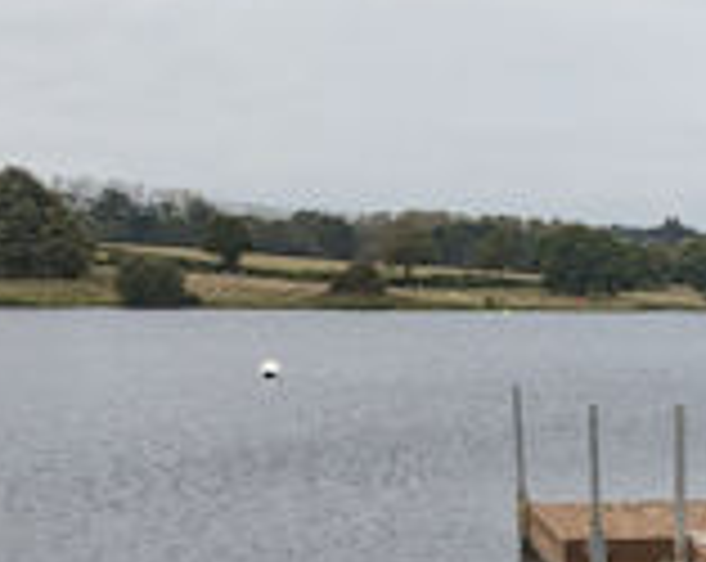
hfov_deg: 16.3
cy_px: 589
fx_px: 2106
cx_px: 1241
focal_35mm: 101
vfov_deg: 14.9
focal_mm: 4.38
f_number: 1.73
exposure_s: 1/1462
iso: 73
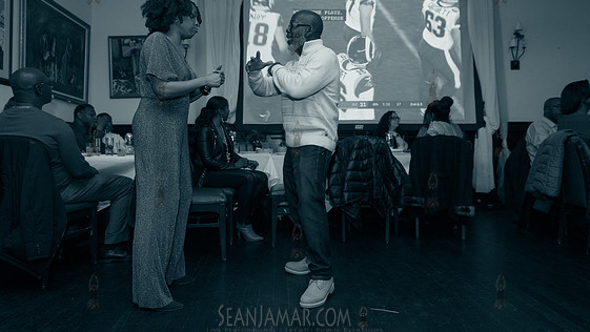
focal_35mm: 26
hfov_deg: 71.9
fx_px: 407
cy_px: 138
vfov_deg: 44.3
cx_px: 297
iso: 2000
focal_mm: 24
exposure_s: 1/250
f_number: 4.5
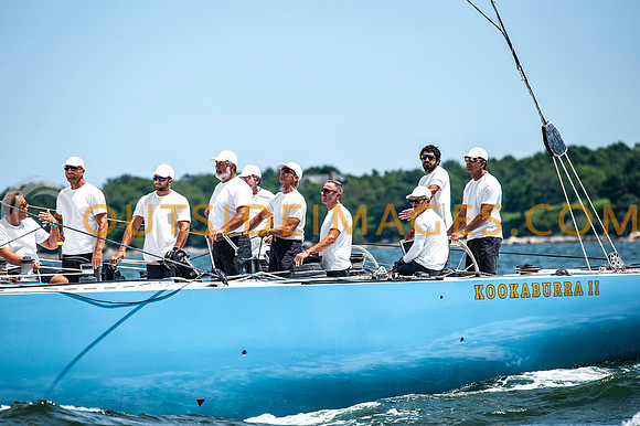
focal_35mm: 300
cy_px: 213
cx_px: 320
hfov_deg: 6.9
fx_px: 5330
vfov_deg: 4.6
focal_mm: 300
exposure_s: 1/2000
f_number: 5.6
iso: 250
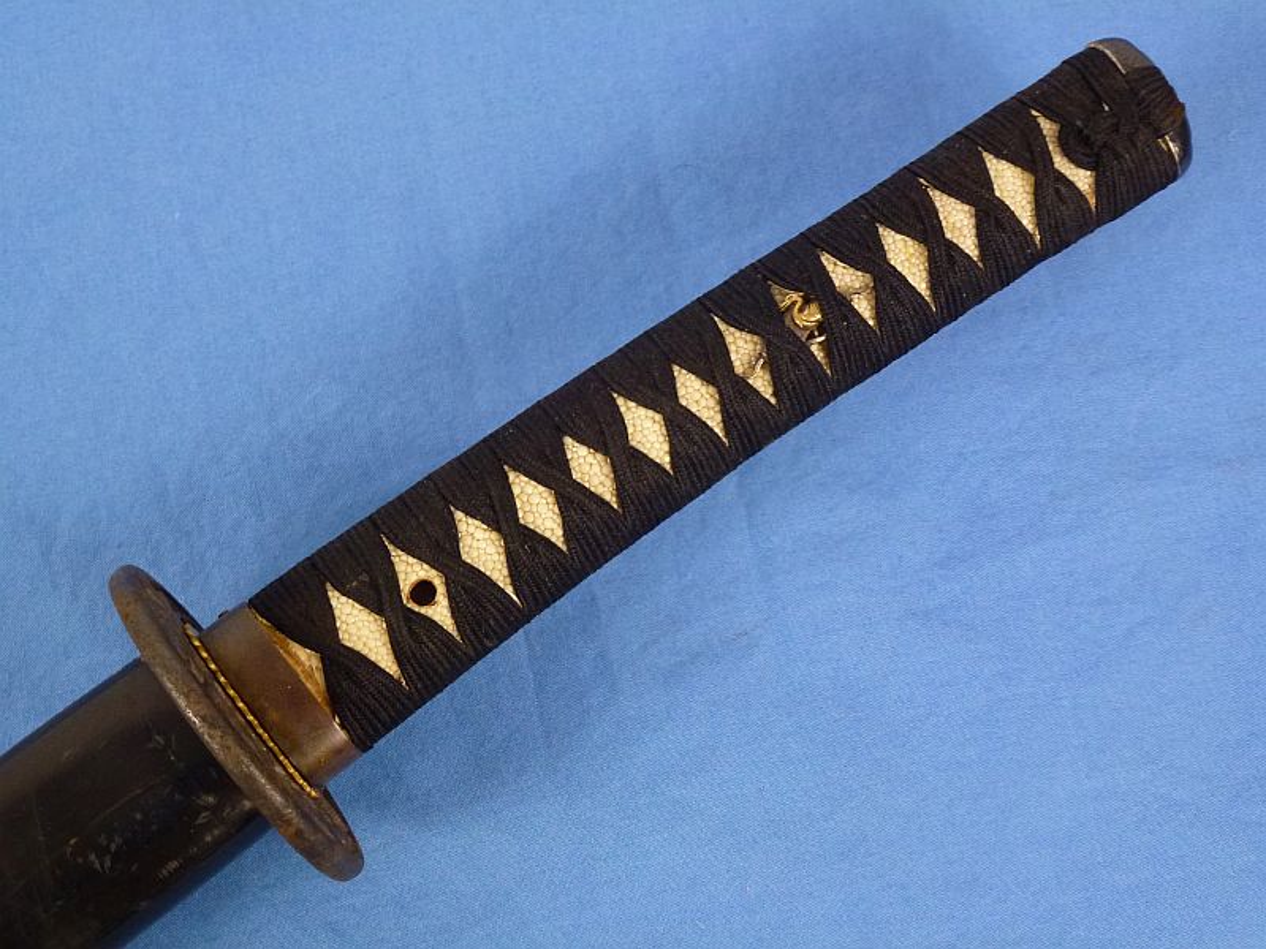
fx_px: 1646
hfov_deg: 42.1
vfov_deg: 32.2
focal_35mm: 45
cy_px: 474
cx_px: 633
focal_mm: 8
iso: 320
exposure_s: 1/80
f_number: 4
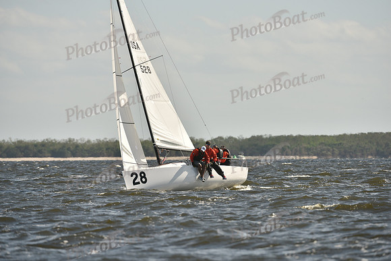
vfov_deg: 3.4
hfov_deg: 5.2
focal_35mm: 400
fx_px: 4345
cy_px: 130
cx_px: 196
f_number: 7.1
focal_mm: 400
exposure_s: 1/1250
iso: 250
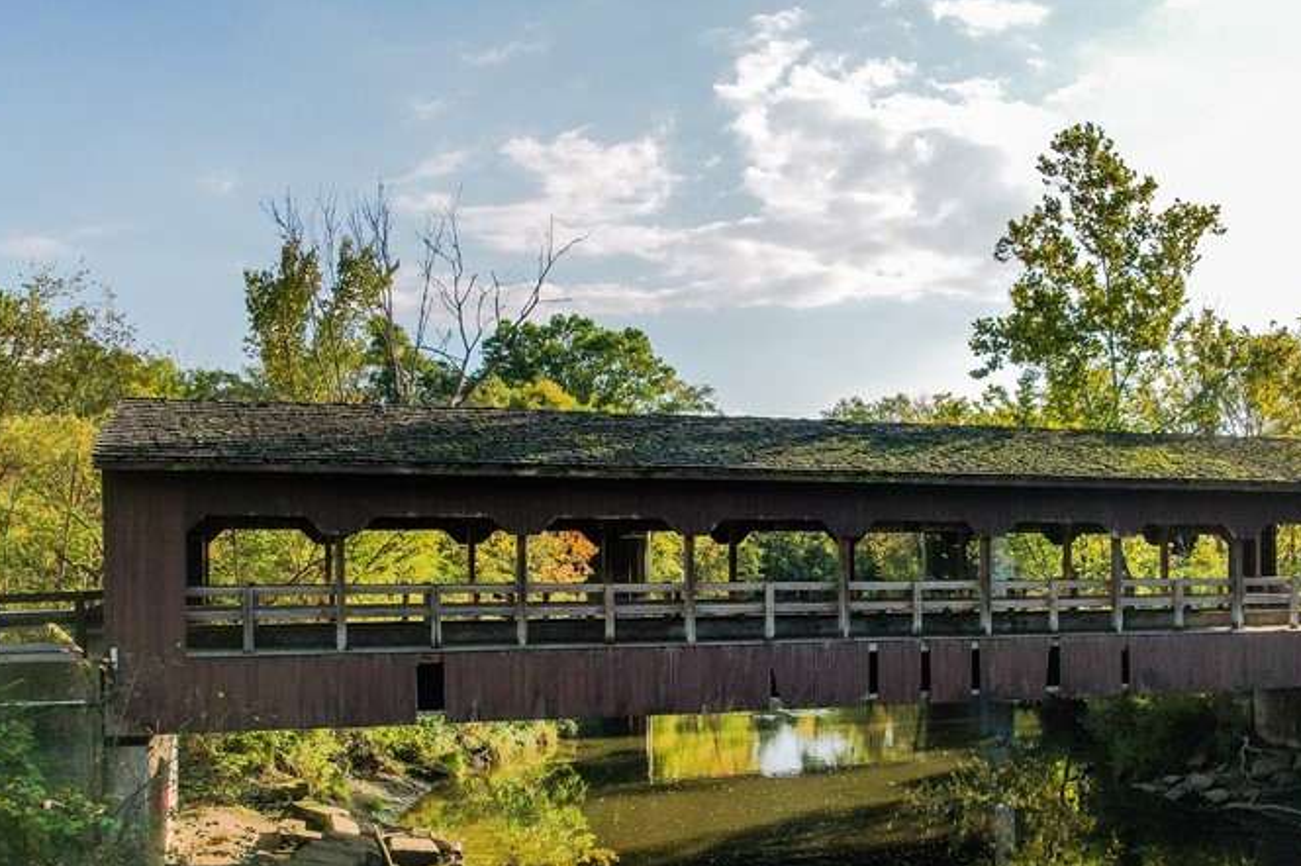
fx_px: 1300
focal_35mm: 36
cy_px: 578
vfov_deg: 36.5
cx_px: 758
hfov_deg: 52.9
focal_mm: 8.38
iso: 100
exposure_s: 1/2000
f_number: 2.8
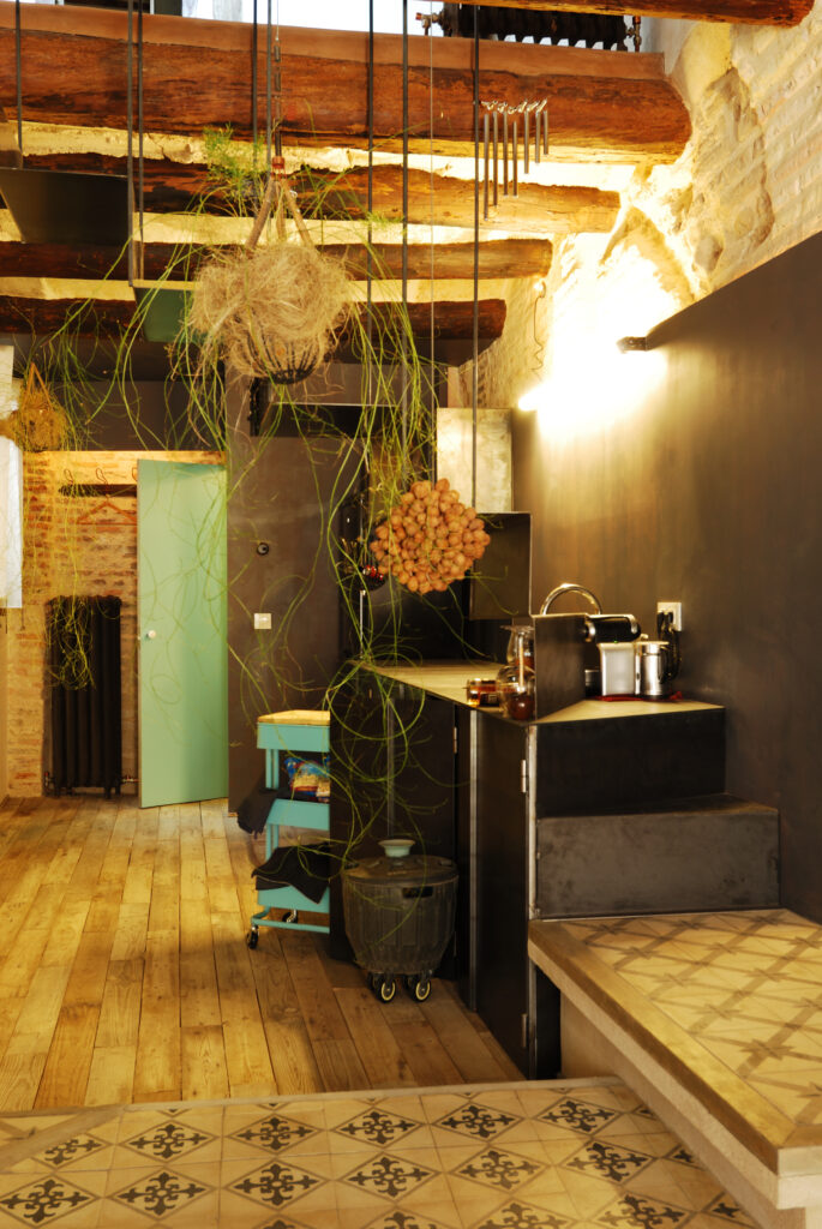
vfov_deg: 53.1
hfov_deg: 37.0
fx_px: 1230
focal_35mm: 36
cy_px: 614
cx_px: 411
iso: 100
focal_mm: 24
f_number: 8
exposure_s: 5
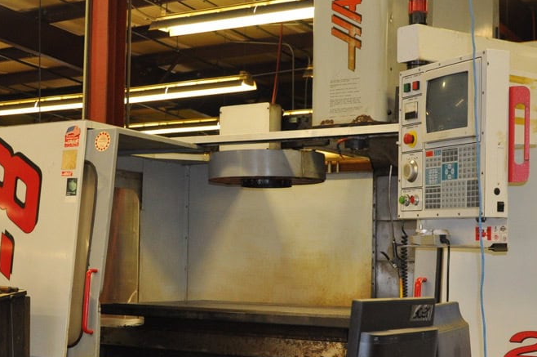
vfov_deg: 19.3
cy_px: 240
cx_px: 217
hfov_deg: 28.8
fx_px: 1043
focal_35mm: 70
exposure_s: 1/60
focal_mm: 24
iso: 800
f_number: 3.8
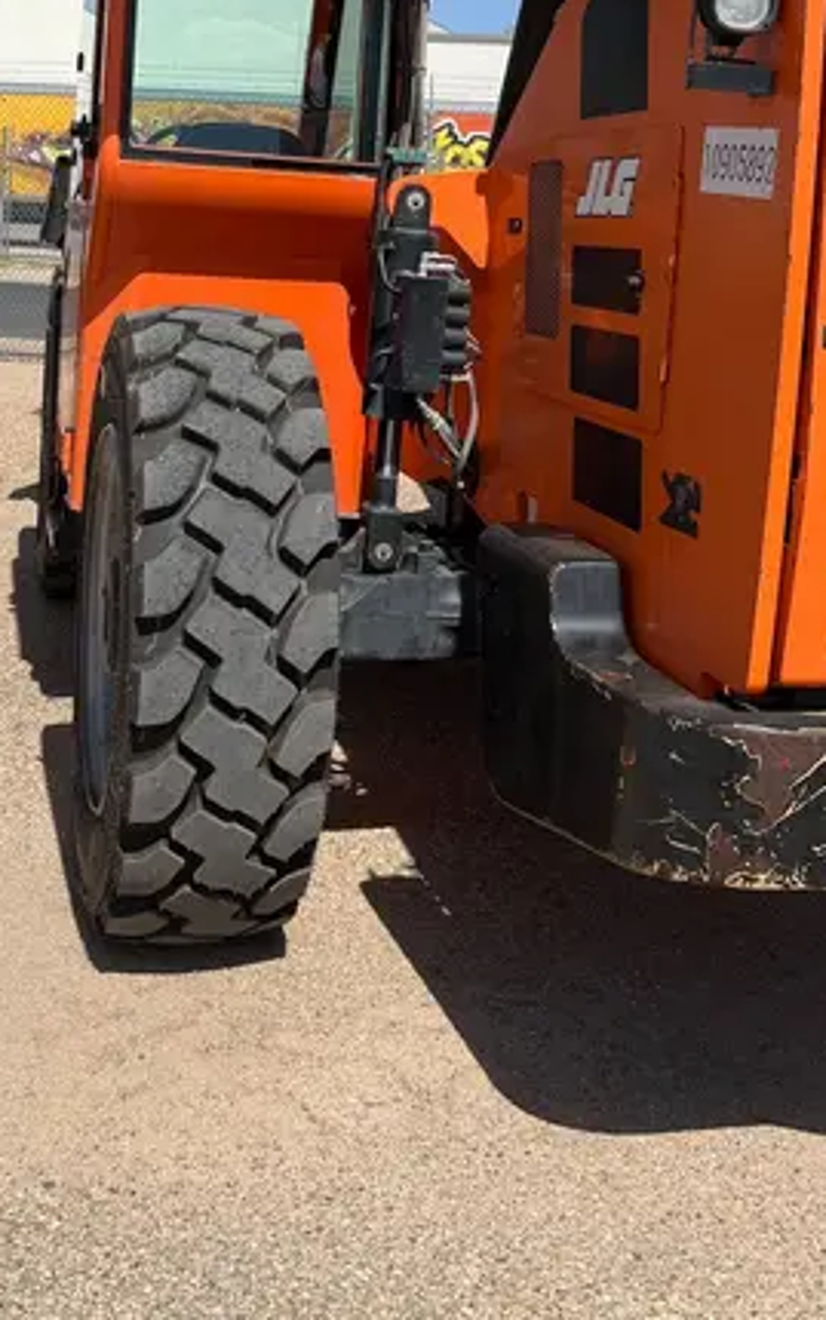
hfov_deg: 27.4
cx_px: 485
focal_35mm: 47
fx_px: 1692
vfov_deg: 40.6
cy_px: 238
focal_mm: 5.1
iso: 50
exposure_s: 1/3413
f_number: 1.6
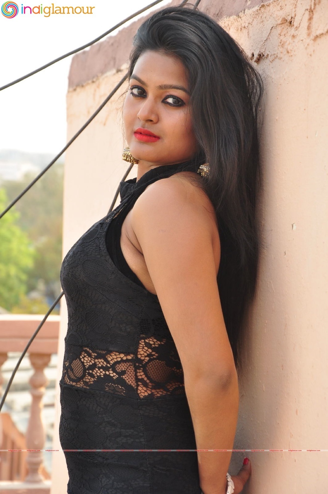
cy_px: 247
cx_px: 164
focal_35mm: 105
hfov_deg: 13.0
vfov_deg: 19.5
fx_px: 1439
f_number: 7.1
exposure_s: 1/125
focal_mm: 70
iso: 400
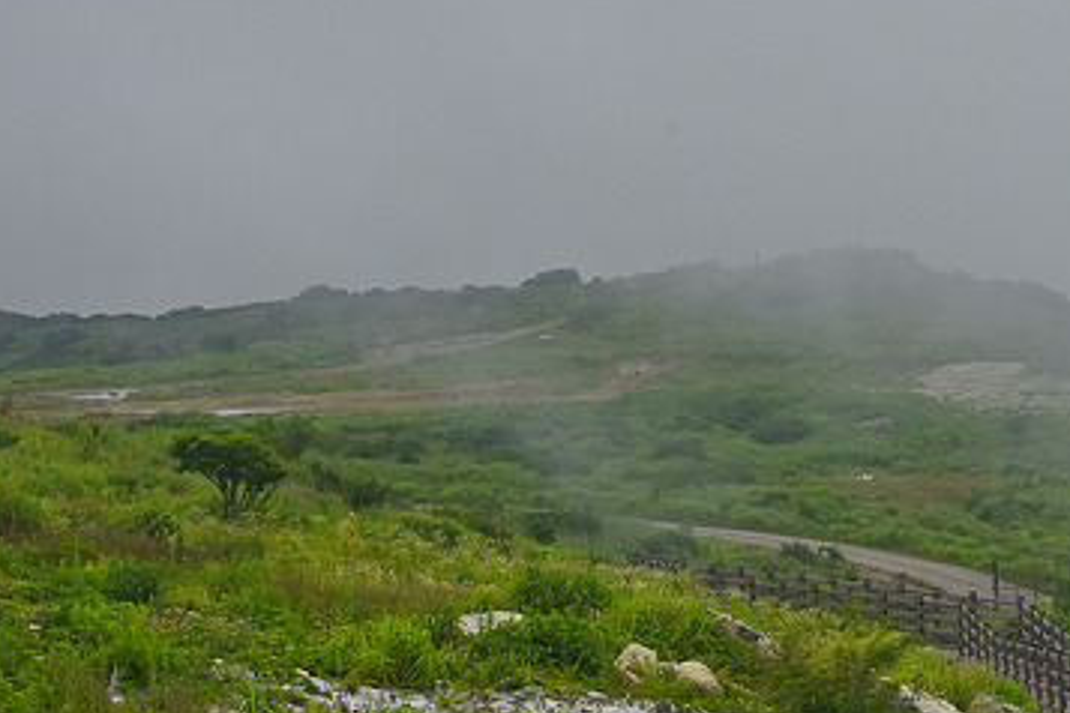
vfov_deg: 11.5
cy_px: 425
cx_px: 1236
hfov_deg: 16.6
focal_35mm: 119
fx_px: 3537
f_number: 13
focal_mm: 45
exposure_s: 1/640
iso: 400
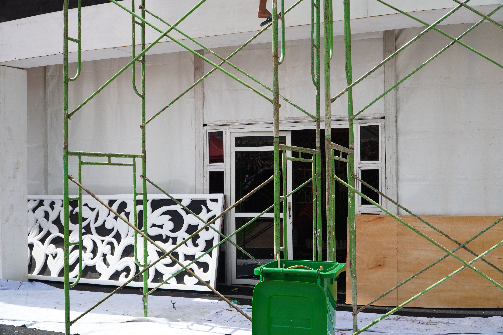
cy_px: 168
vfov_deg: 36.9
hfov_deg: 53.1
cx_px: 252
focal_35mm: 36
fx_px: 503
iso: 160
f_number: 5
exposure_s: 1/640
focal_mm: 24
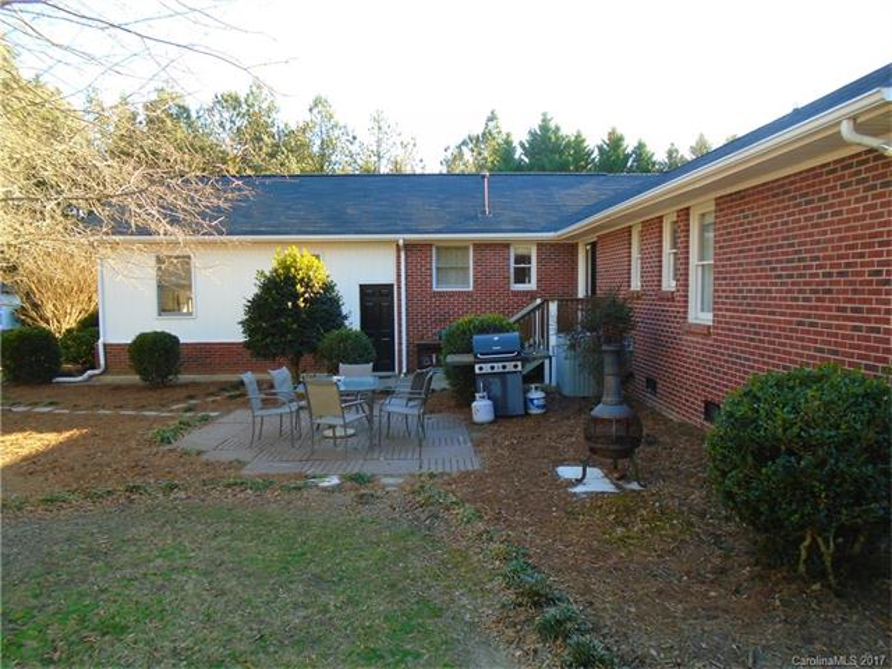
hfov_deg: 67.3
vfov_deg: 53.1
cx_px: 446
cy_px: 334
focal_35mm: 26
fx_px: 670
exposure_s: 1/125
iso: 100
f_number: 3.2
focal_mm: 4.6
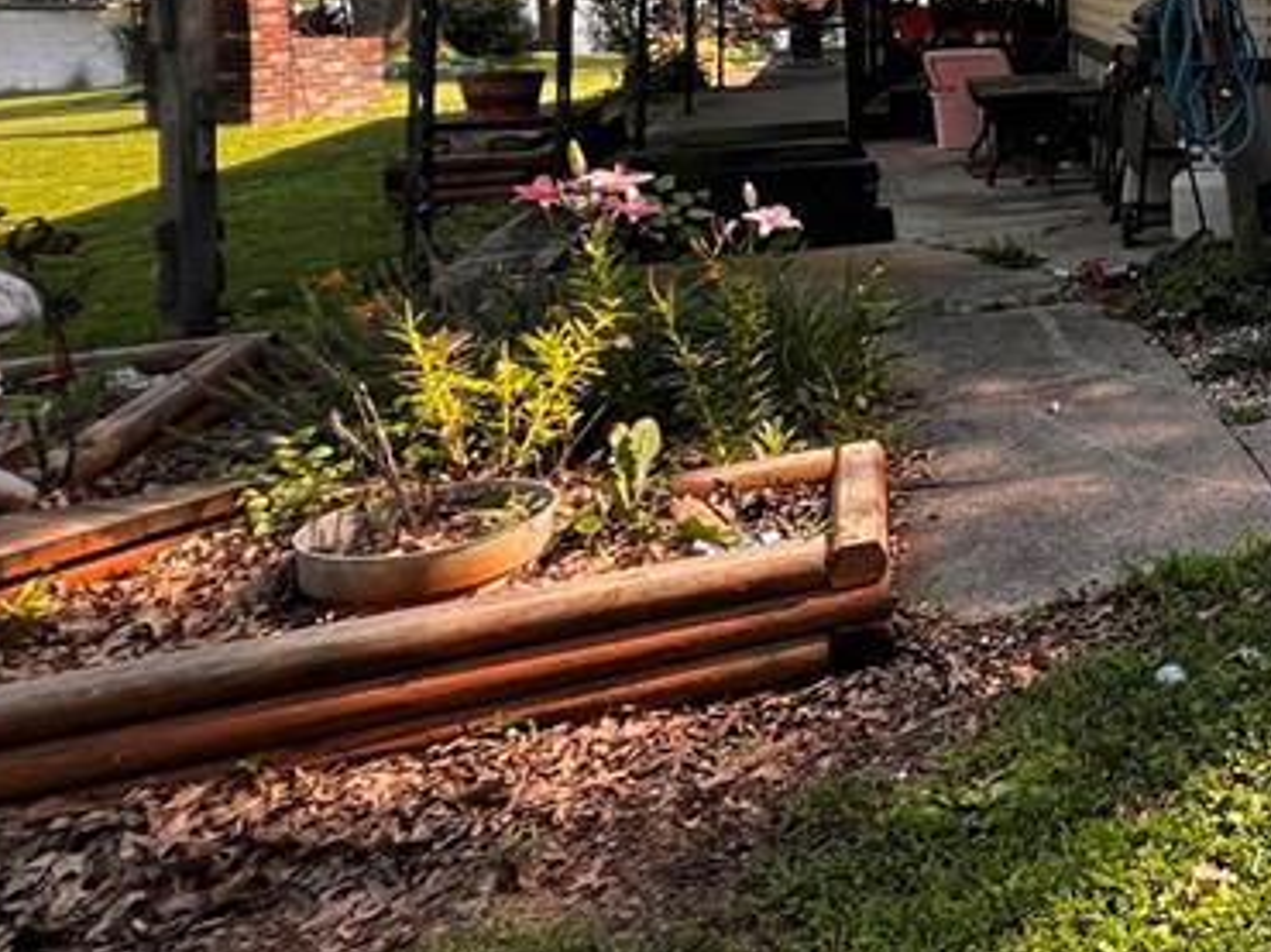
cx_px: 1659
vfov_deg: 35.5
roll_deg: -0.8
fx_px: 1321
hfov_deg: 35.1
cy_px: -17
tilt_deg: -2.2
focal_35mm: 36
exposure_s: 1/277
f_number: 1.8
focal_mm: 1.57
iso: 32
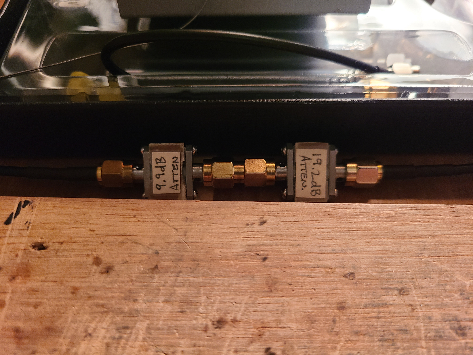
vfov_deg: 53.1
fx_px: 355
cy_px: 178
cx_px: 236
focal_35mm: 26
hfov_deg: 67.3
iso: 640
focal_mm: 5.4
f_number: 1.8
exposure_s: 1/40
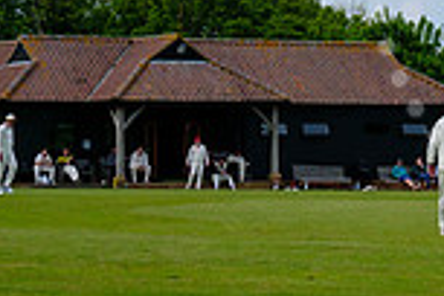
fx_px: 2725
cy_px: -109
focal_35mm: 221
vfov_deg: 6.2
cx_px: 644
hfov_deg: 9.1
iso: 200
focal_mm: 28
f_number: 4.7
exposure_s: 1/1600
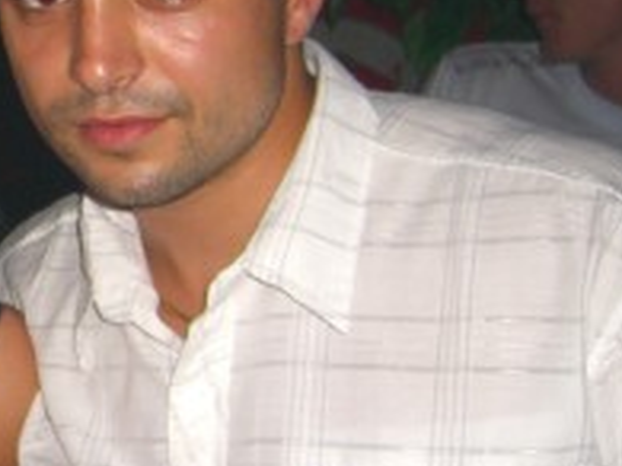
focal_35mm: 117
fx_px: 2101
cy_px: 185
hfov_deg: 15.7
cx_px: -268
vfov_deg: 12.6
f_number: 2.8
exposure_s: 1/60
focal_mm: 7.9
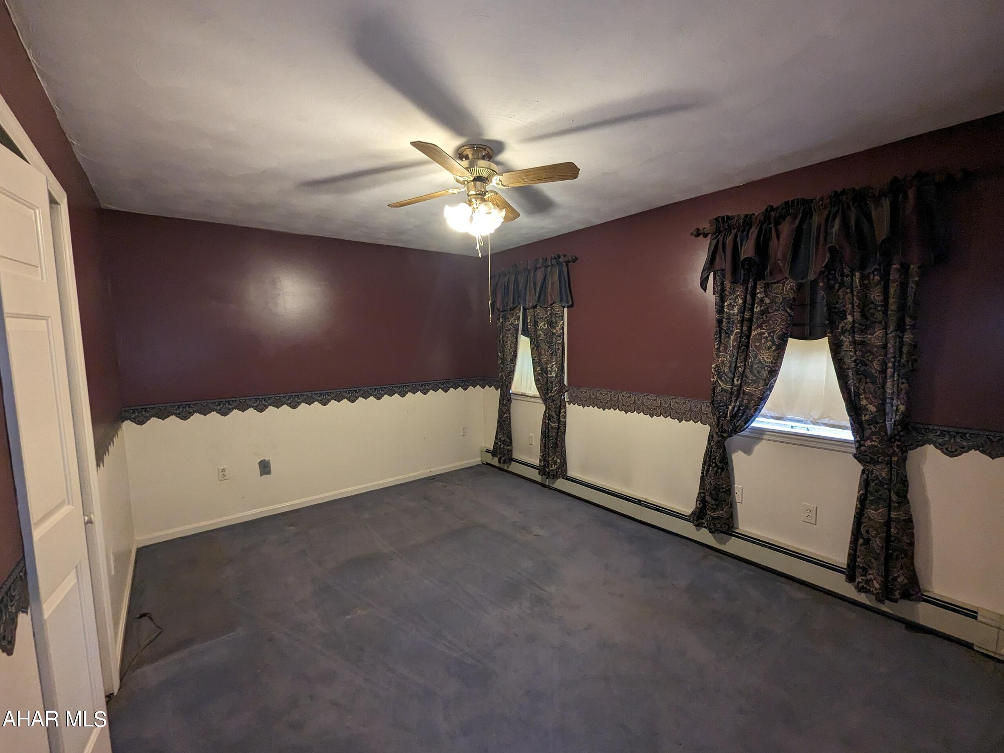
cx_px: 502
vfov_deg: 89.9
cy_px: 376
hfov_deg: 106.2
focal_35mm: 13
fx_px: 377
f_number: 2.2
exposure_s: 1/40
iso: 339
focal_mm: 1.95
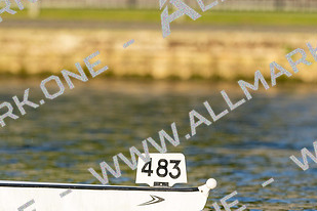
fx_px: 4957
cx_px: 215
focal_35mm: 563
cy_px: 188
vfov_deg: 2.4
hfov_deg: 3.7
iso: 250
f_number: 4
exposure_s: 1/2500
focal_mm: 300
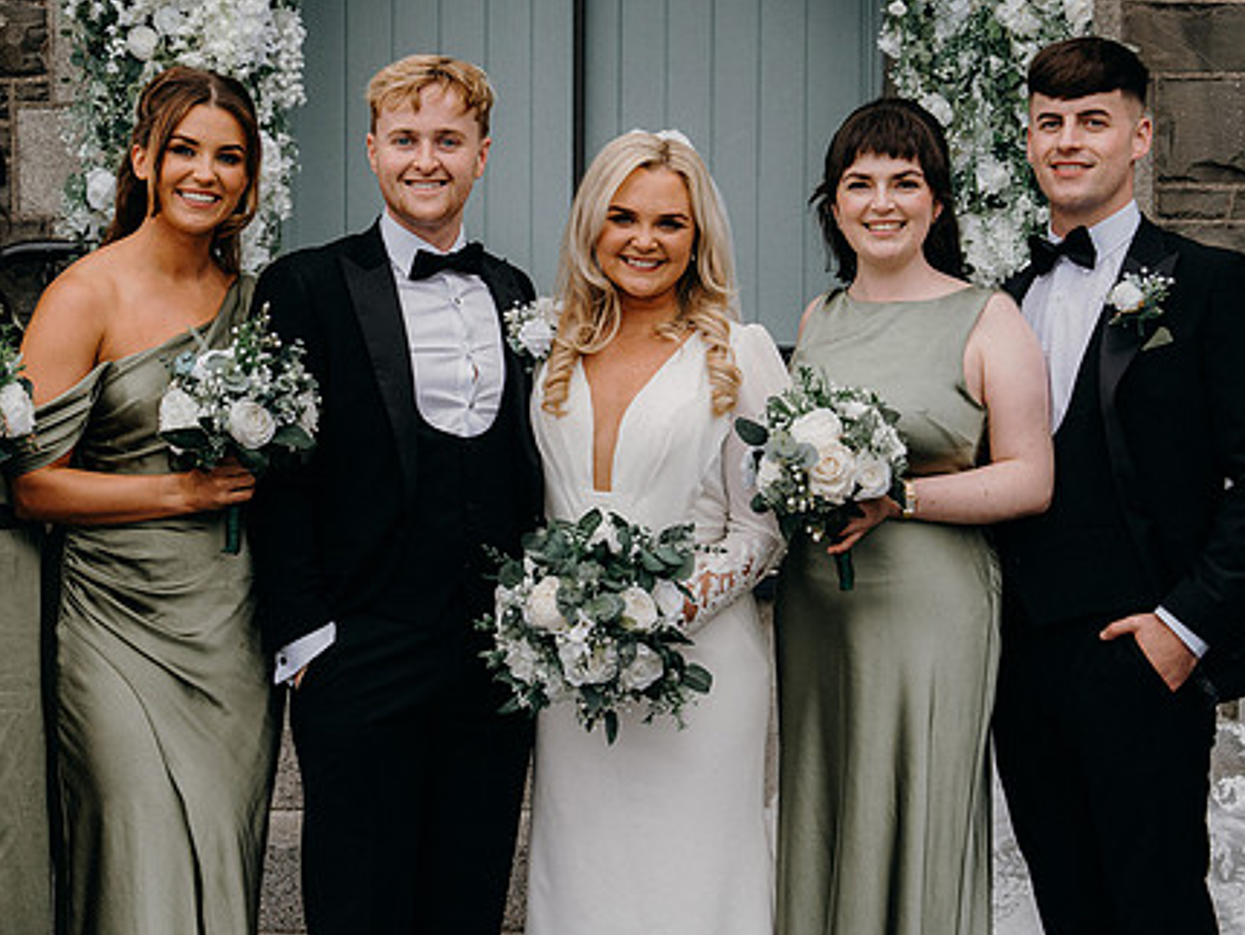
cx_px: 492
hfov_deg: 27.7
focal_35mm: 70
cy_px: 436
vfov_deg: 21.0
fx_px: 2519
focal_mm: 54
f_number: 7.1
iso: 400
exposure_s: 1/200
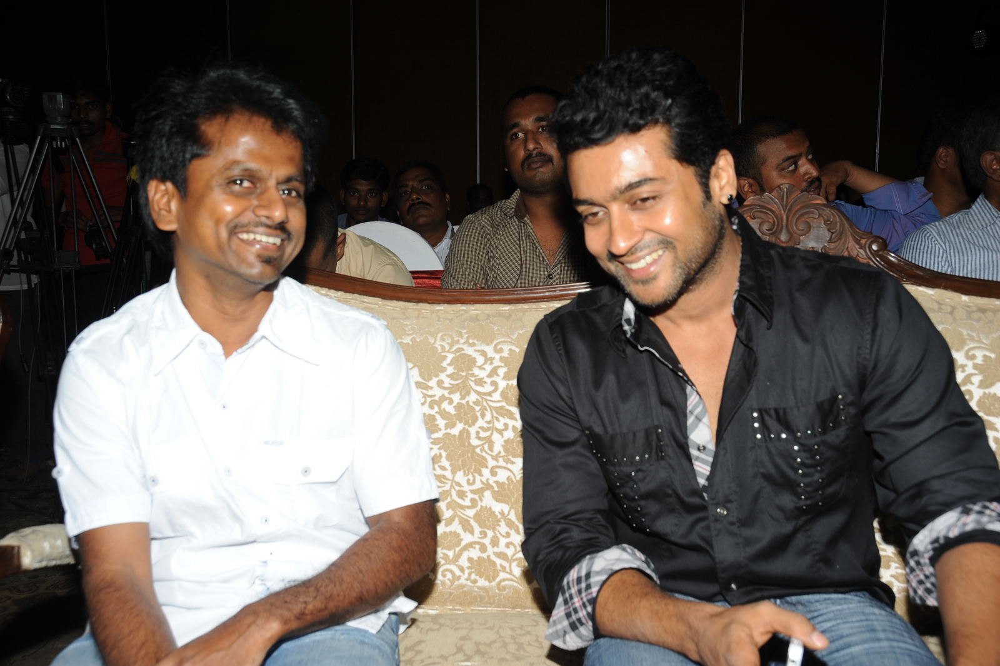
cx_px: 500
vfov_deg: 31.9
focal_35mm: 42
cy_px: 333
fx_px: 1166
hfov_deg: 46.4
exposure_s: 1/125
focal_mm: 42
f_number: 9
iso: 200
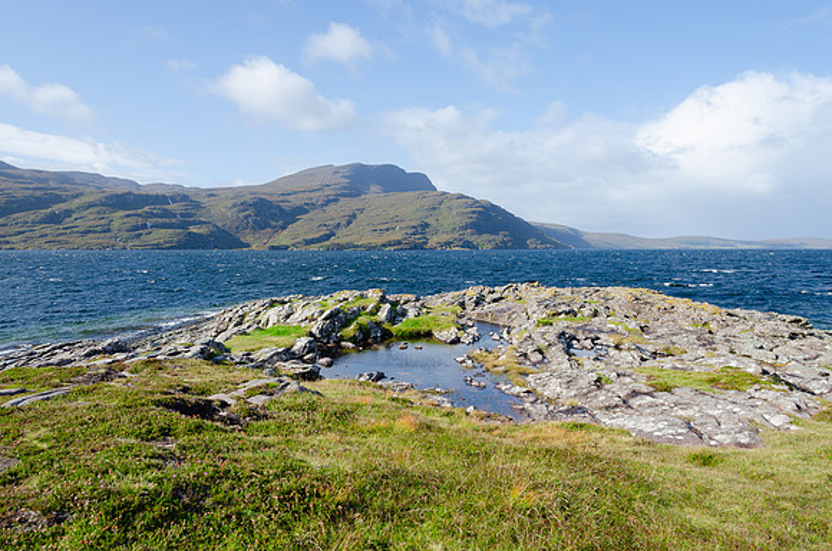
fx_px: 623
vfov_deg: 47.7
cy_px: 276
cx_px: 416
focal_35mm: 27
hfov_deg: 67.5
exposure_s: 1/200
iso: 100
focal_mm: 18
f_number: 7.1
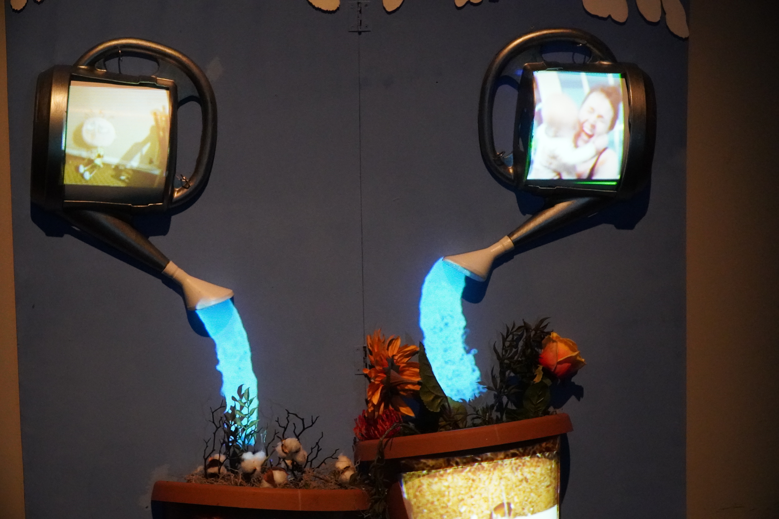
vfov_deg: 20.6
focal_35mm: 66
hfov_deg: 30.5
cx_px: 390
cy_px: 260
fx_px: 1428
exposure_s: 1/320
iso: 8000
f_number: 5.6
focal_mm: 44
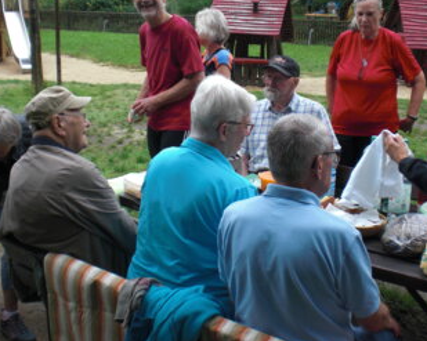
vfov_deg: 31.4
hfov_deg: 38.8
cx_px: 213
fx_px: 606
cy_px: 144
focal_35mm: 48
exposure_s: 1/160
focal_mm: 6.3
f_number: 3.1
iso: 64
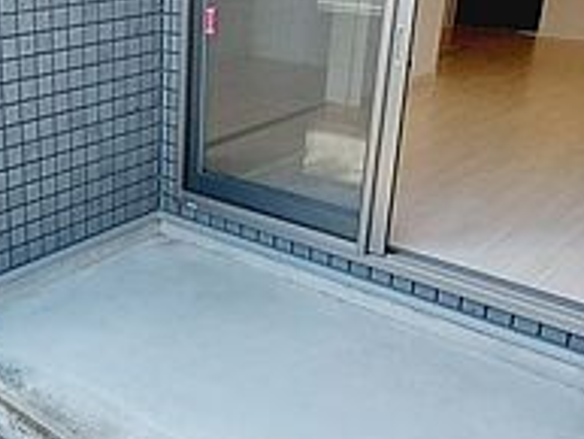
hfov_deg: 41.5
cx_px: 100
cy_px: 170
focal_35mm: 43
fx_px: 726
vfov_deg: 33.5
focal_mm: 1.74
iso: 50
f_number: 2.2
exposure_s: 1/192
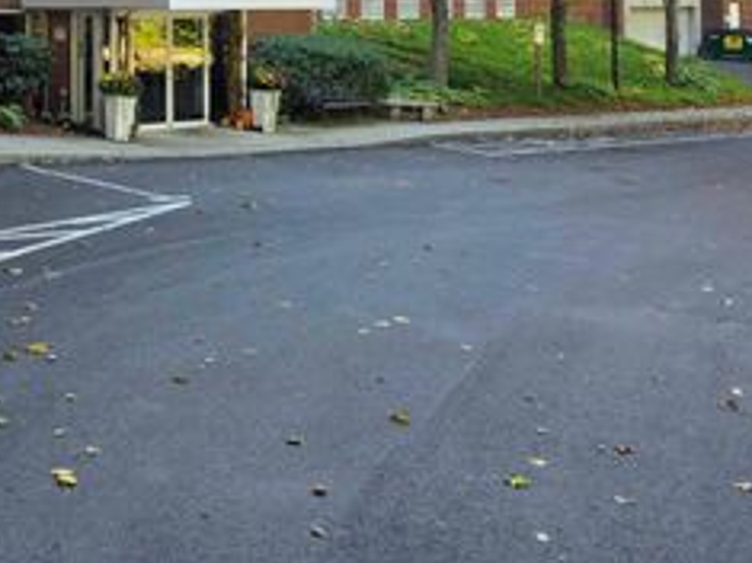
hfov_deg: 35.8
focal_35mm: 49
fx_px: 1064
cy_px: -30
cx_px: 32
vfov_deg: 27.5
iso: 64
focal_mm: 6.25
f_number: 1.7
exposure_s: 1/180
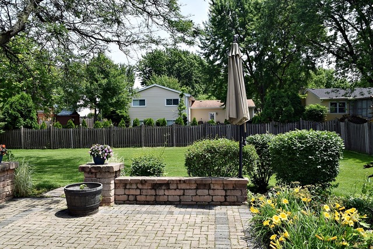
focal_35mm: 27
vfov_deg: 48.0
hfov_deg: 67.4
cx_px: 186
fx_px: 280
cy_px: 124
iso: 100
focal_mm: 18
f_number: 9
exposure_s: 1/200
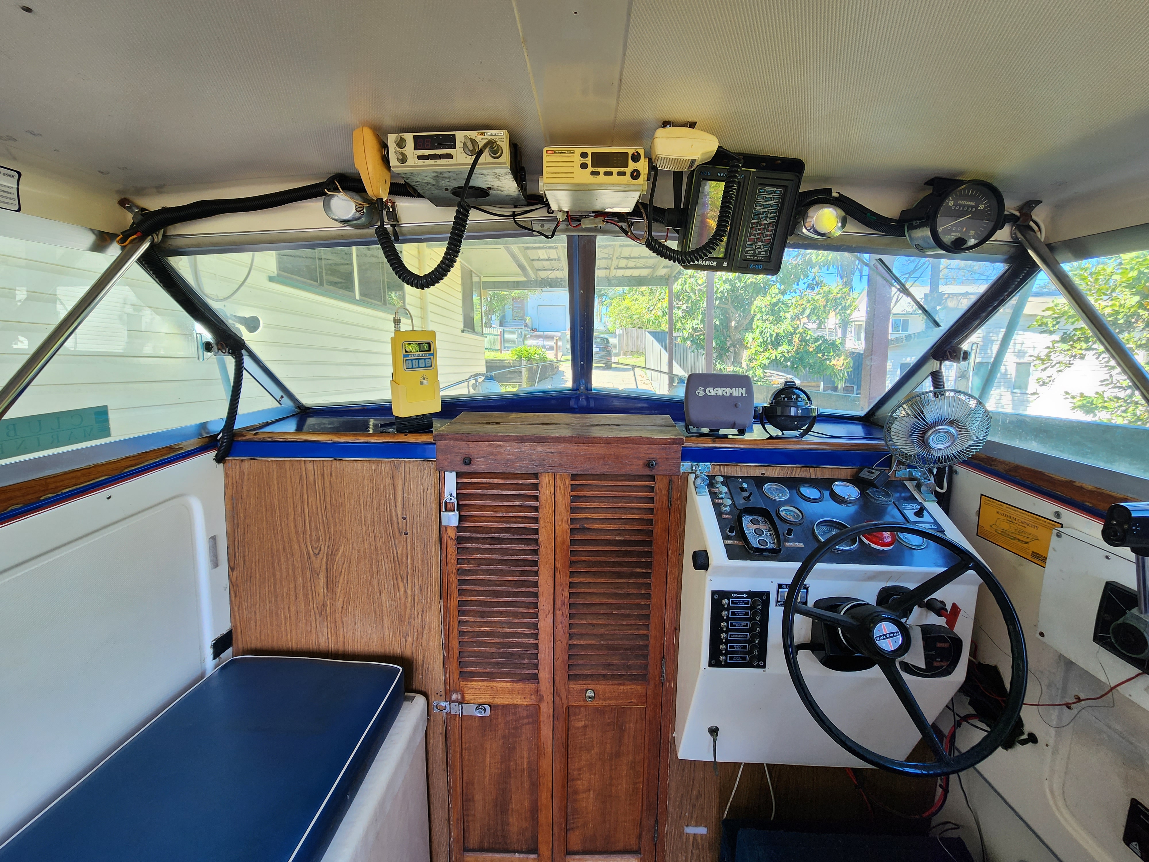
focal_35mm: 13
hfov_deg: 106.2
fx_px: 432
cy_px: 431
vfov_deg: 89.9
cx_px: 574
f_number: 2.2
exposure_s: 1/50
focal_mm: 2.2
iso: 50
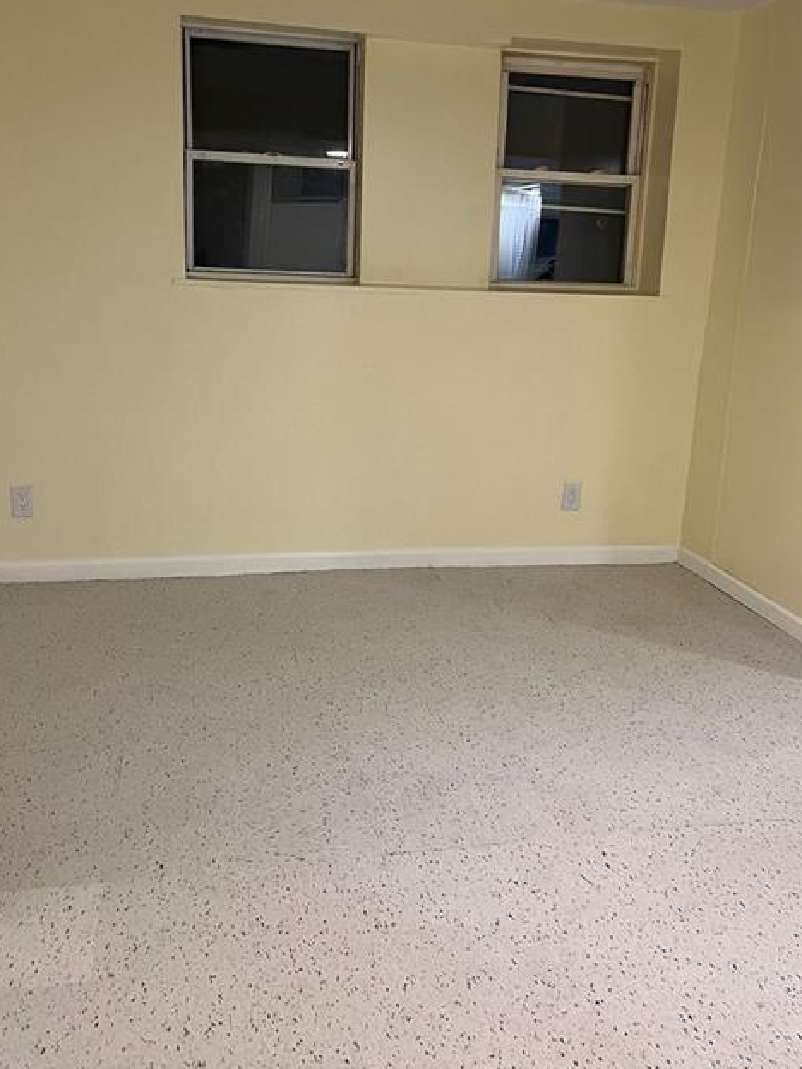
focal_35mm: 32
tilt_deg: -12.6
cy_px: 481
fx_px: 989
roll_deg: -2.1
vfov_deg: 56.7
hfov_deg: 44.2
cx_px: 416
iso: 200
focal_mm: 5.1
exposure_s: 1/60
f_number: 1.6
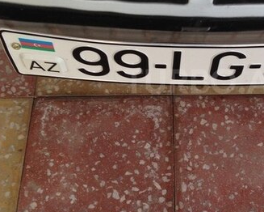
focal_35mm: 65
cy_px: 81
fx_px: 508
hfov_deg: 28.6
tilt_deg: -58.2
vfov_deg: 23.5
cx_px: 207
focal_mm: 4.12
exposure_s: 1/30
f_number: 2.4
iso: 50
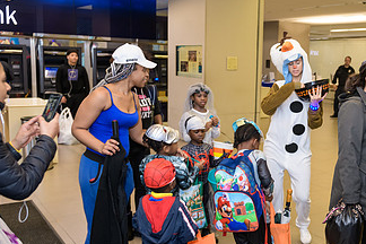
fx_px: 437
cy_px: 125
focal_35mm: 43
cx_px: 269
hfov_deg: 44.1
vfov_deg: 31.2
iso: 800
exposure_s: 1/100
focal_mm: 24
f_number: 3.2
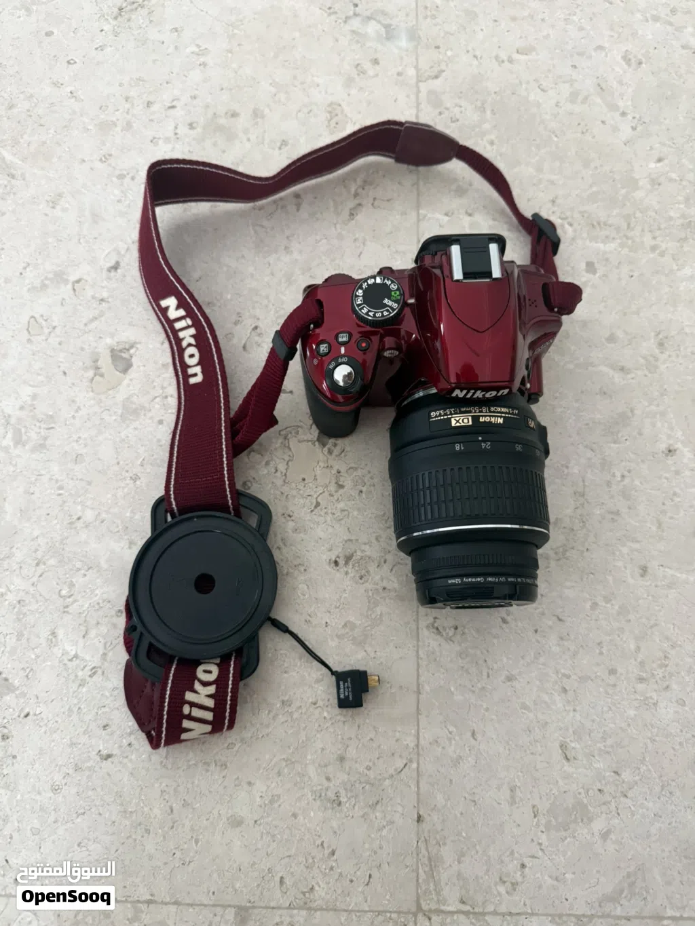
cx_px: 348
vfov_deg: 71.6
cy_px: 463
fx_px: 642
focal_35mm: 24
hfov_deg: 56.8
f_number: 1.78
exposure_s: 1/60
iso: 500
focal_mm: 6.76
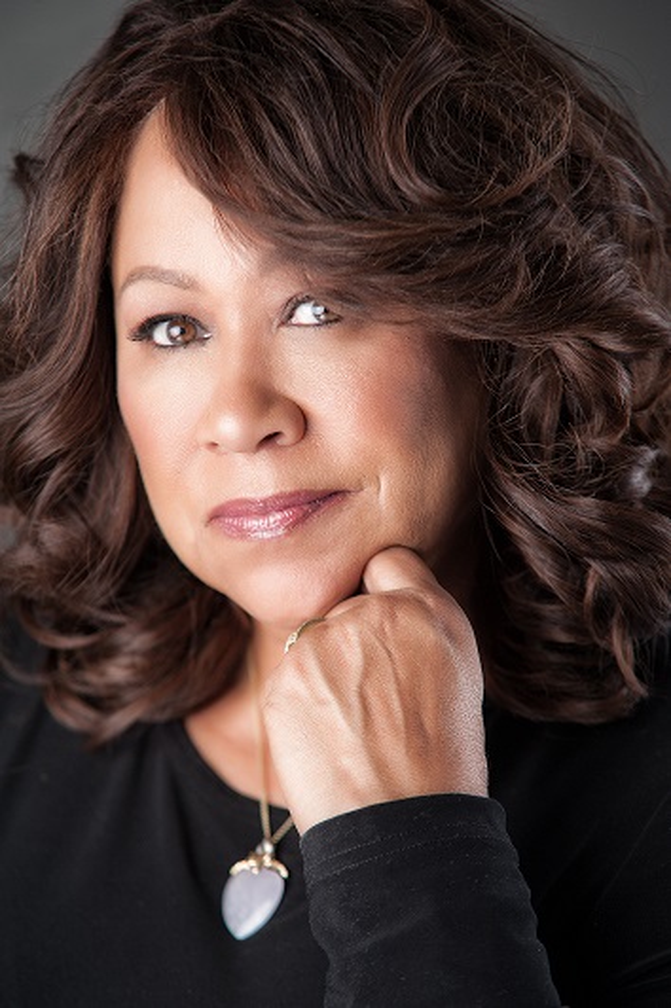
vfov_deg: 10.3
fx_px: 5599
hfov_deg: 6.9
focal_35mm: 200
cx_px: 336
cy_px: 504
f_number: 4.5
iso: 250
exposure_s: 1/160
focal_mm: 200
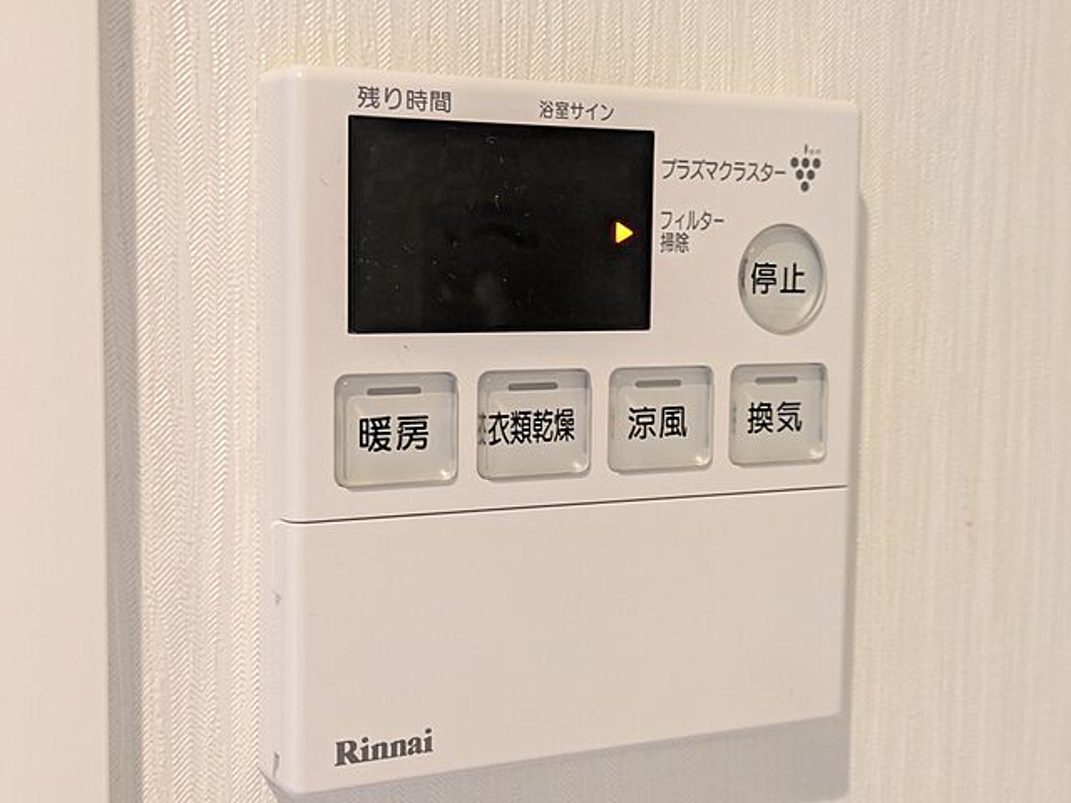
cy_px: 402
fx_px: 1578
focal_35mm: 51
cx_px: 536
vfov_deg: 28.6
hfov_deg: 37.5
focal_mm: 5.43
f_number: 1.89
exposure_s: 1/100
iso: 393
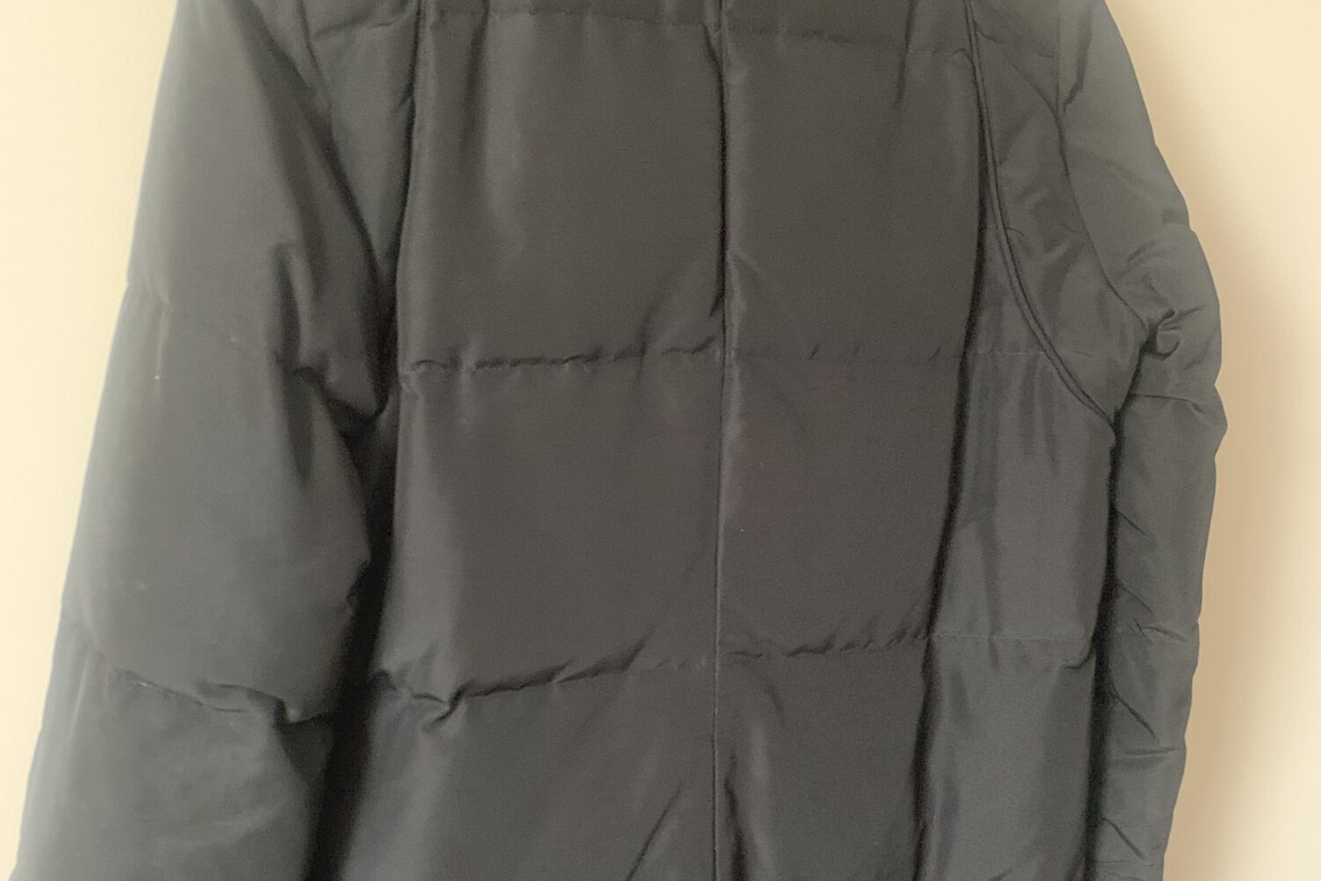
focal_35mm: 37
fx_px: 1358
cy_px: 448
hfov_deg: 51.9
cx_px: 677
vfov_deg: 35.9
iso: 500
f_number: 1.8
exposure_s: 1/30
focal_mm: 4.25
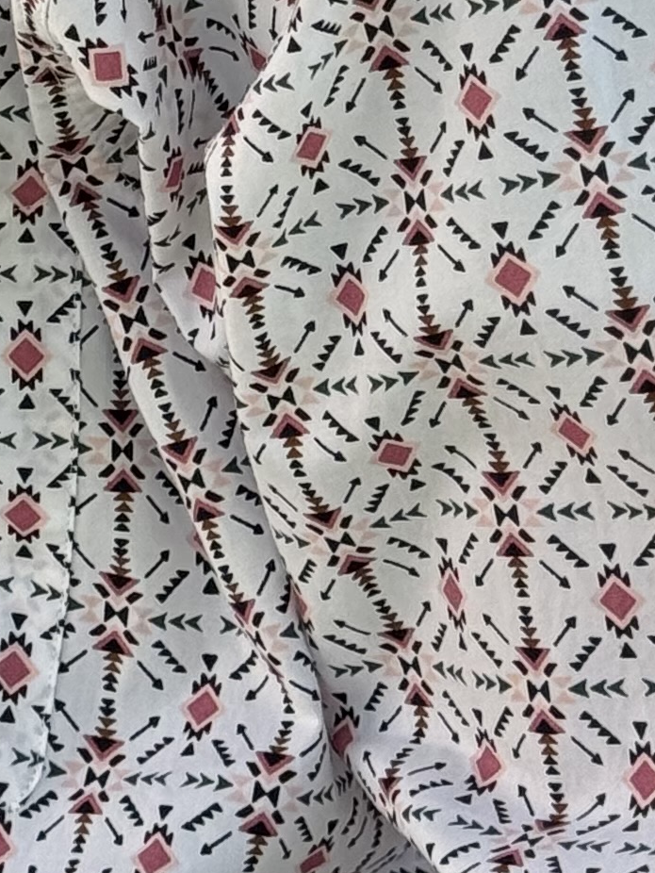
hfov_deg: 7.0
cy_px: -803
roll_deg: +0.0
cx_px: -353
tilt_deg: -3.9
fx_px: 5270
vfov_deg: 9.0
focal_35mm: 209
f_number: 1.78
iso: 100
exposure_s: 1/487
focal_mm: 6.76
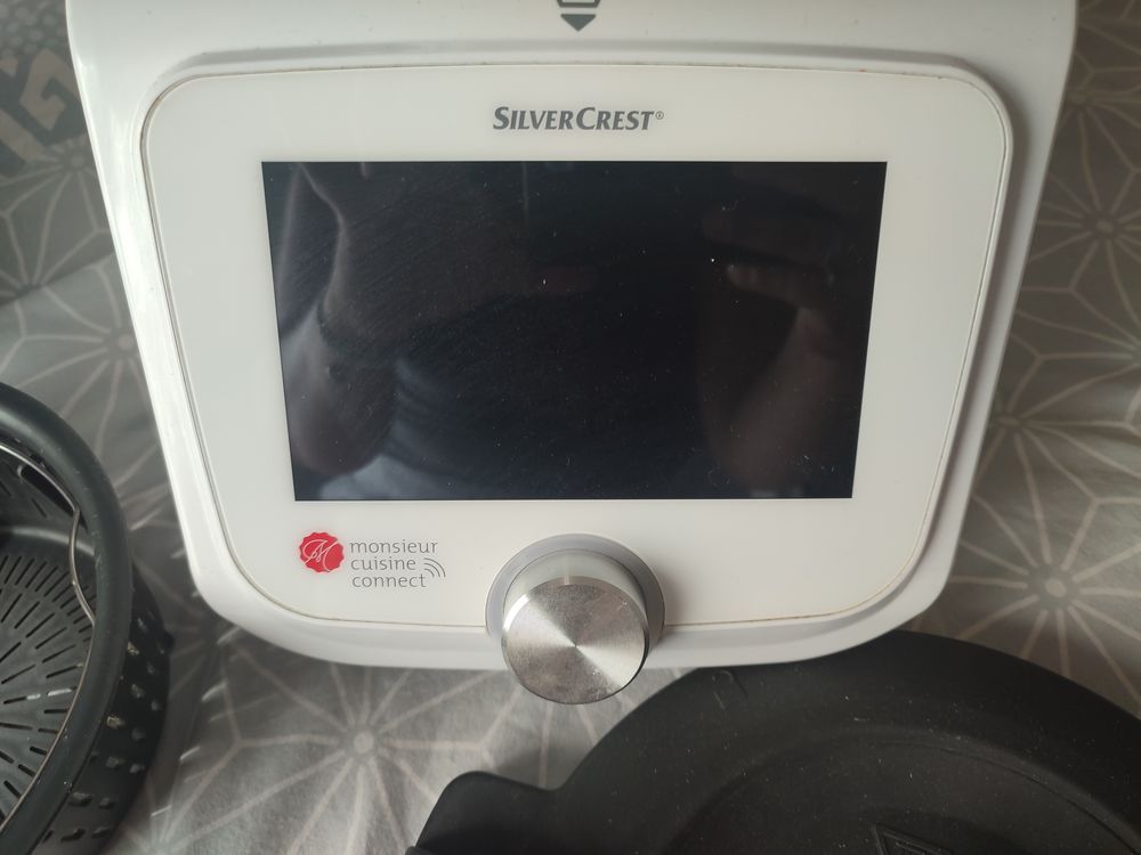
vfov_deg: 54.9
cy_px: 428
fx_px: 824
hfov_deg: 69.4
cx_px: 570
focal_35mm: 25
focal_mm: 6.04
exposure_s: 1/50
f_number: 1.9
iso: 80
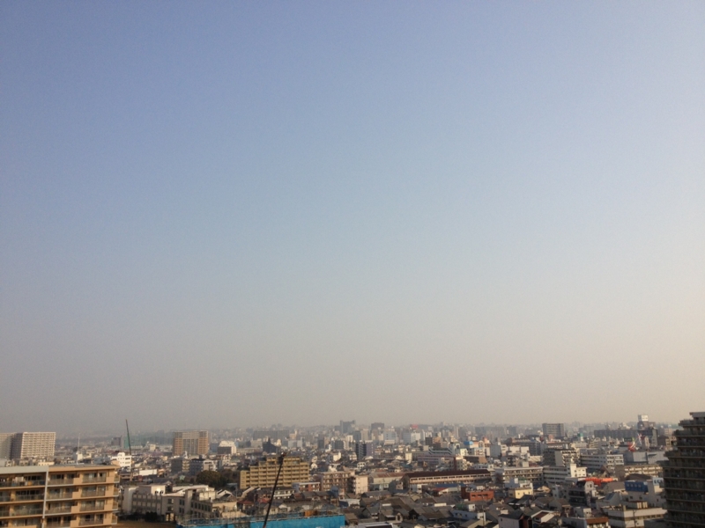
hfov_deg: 52.6
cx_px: 352
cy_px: 264
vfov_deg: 40.7
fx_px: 713
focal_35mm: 35
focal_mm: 4.28
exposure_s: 1/2304
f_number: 2.4
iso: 50
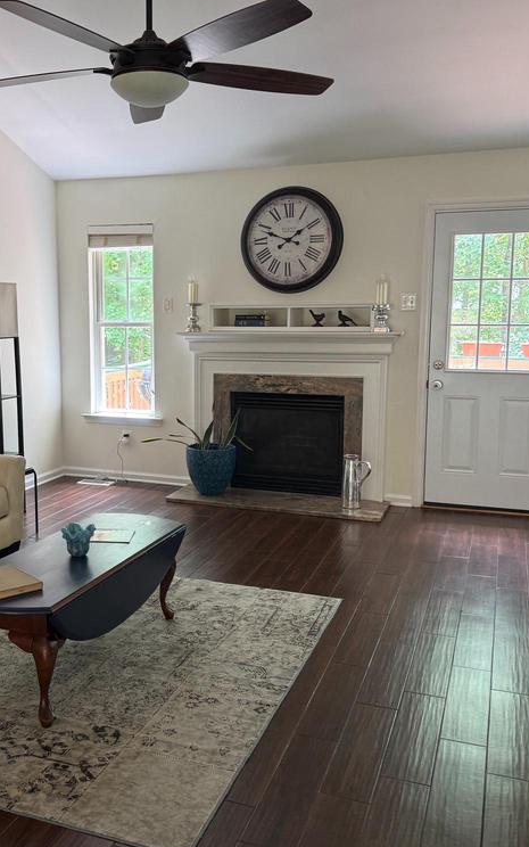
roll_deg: +0.9
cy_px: 419
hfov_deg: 35.8
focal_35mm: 35
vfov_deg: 55.3
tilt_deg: -7.1
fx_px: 807
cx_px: 163
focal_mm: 6.76
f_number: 1.78
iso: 125
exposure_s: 1/60
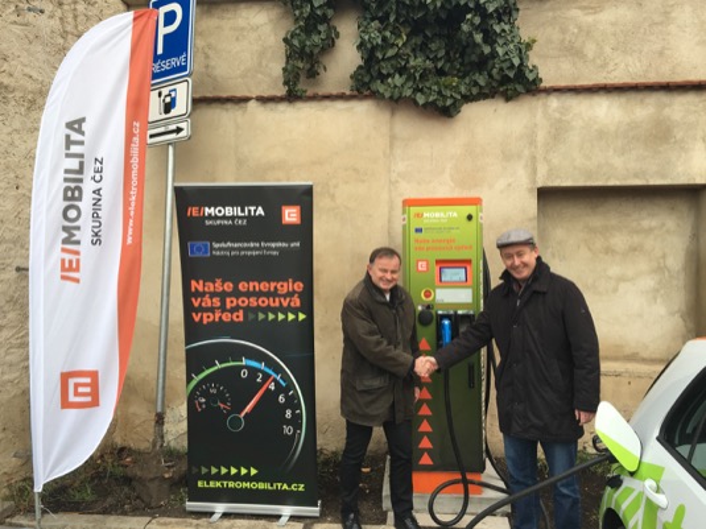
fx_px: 591
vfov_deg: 48.2
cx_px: 353
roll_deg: +0.5
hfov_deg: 61.7
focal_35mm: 29
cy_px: 264
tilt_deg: +1.8
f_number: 2.2
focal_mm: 4.15
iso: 25
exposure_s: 1/272
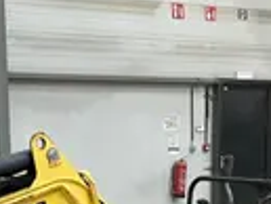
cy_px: 286
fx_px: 846
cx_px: 124
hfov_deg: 18.2
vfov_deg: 13.1
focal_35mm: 108
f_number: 1.8
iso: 160
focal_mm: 3
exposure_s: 1/60
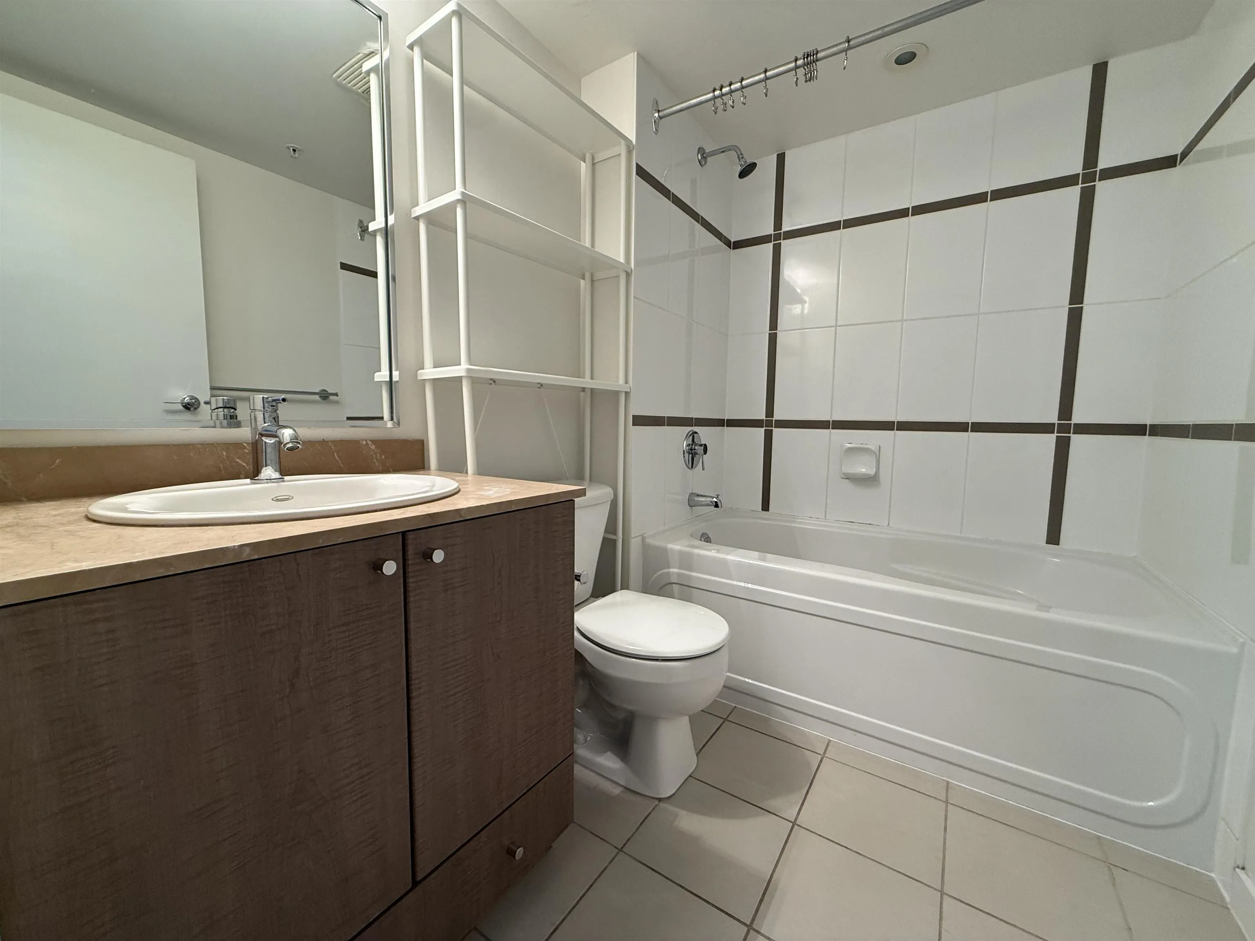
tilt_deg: -5.2
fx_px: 508
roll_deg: -1.0
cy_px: 470
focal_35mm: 14
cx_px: 628
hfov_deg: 102.1
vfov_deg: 85.7
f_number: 2.2
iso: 200
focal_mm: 2.22
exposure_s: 1/120
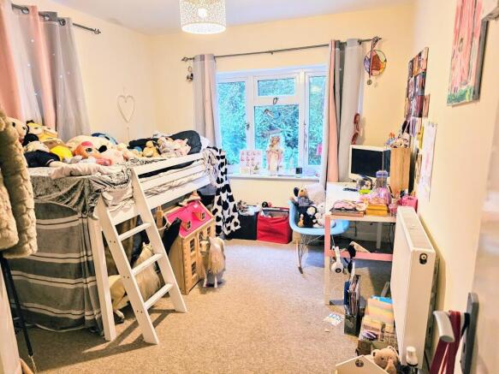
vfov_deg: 58.9
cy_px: 187
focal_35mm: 23
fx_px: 331
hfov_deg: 73.9
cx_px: 250
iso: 1000
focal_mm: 6.3
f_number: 1.7
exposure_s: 1/100
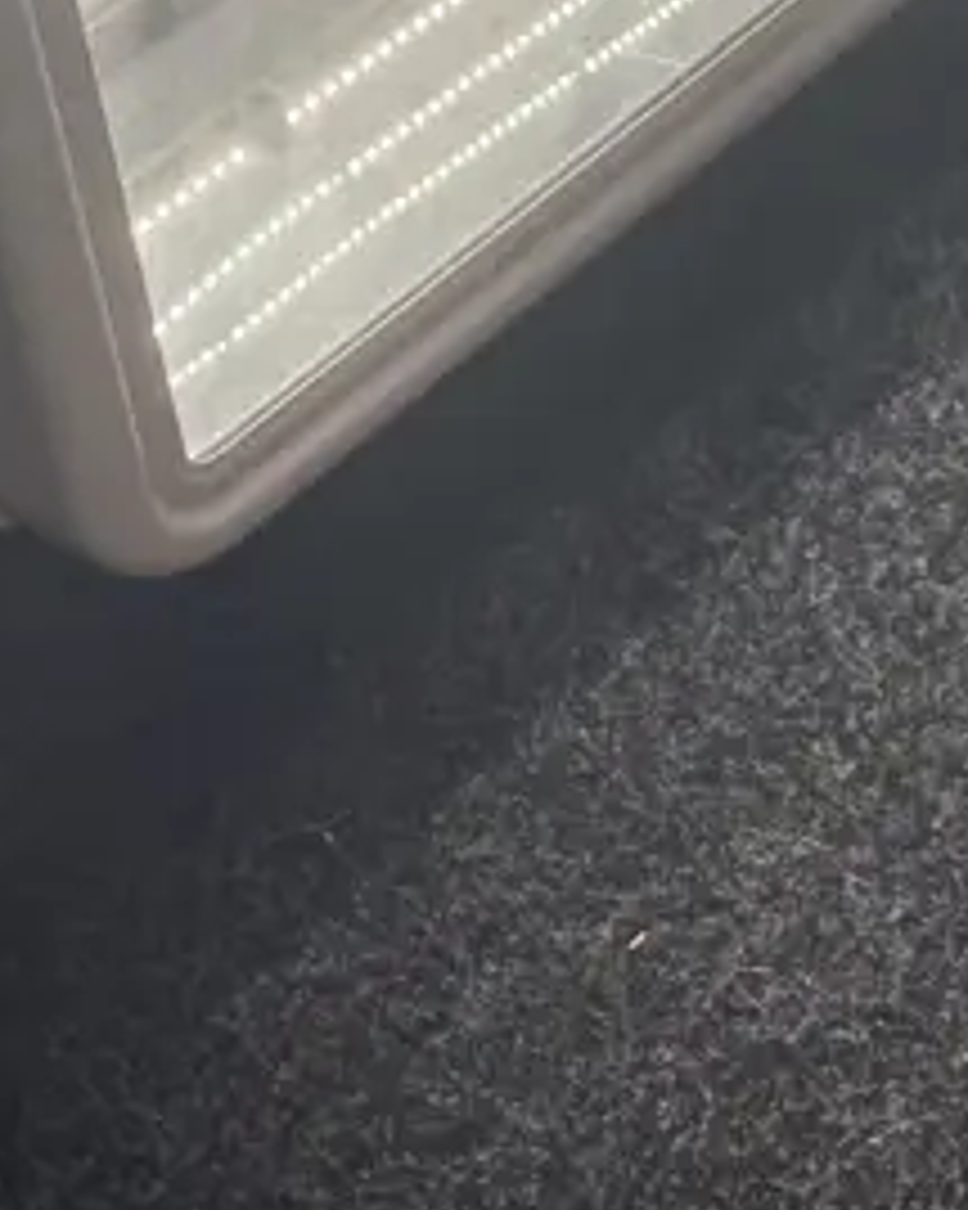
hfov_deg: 14.8
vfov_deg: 16.2
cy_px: -810
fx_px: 3726
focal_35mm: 104
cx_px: 477
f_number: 1.8
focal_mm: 3.99
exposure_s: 1/484
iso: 20
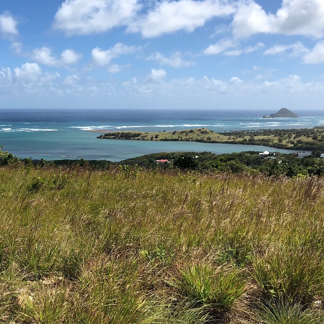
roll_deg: -1.2
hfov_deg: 38.4
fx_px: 455
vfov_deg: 39.0
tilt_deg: -5.4
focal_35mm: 43
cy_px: 134
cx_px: 91
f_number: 1.8
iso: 25
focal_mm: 4
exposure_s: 1/3205
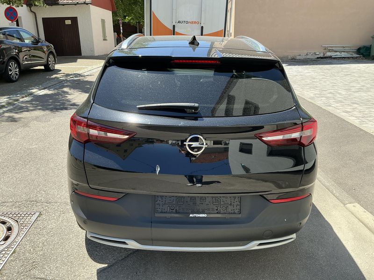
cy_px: 140
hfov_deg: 63.4
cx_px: 187
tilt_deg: -18.3
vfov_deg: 49.7
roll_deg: +0.4
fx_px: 303
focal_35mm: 28
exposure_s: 1/627
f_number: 1.8
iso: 25
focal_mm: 3
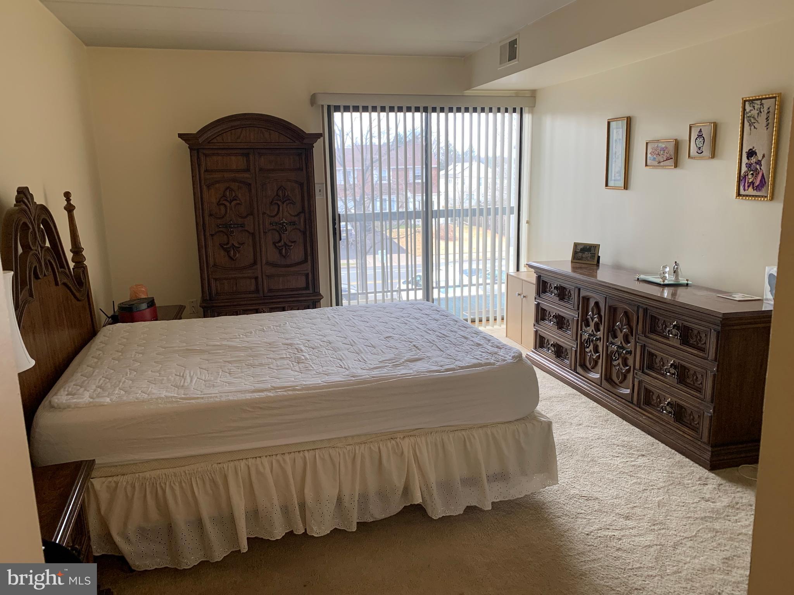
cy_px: 298
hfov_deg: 67.3
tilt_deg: -11.6
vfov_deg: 53.1
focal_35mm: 26
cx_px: 397
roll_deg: +1.3
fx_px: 596
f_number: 1.8
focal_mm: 4.25
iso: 100
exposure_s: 1/102
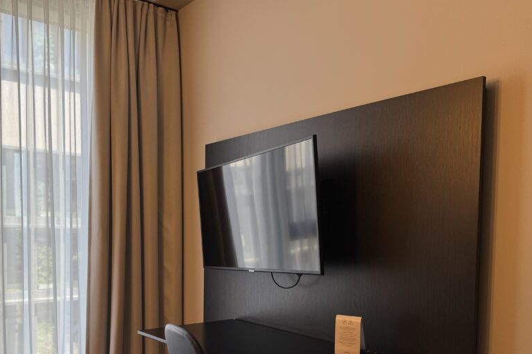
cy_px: 254
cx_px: 201
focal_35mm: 33
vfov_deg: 39.1
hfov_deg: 56.6
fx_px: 487
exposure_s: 1/100
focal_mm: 6.76
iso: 64
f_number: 1.78
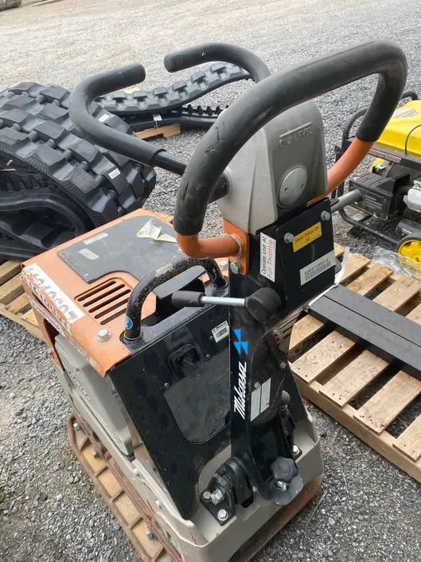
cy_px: 284
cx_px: 206
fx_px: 438
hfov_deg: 51.3
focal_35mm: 27
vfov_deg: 65.3
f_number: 1.8
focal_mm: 4.25
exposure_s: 1/123
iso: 32
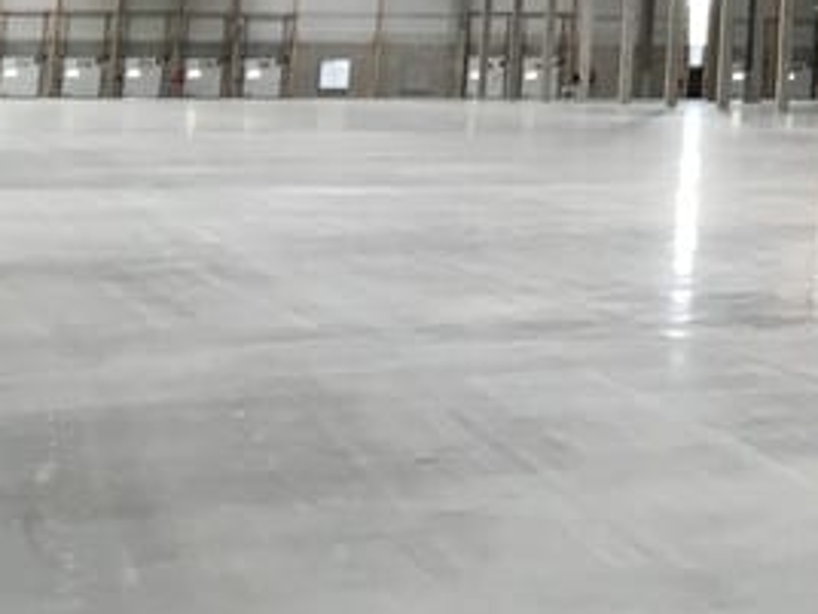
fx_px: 3072
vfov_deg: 10.7
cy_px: -501
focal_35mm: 130
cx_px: 1465
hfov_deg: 13.6
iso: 50
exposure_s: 1/33
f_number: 2.2
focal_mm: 4.2
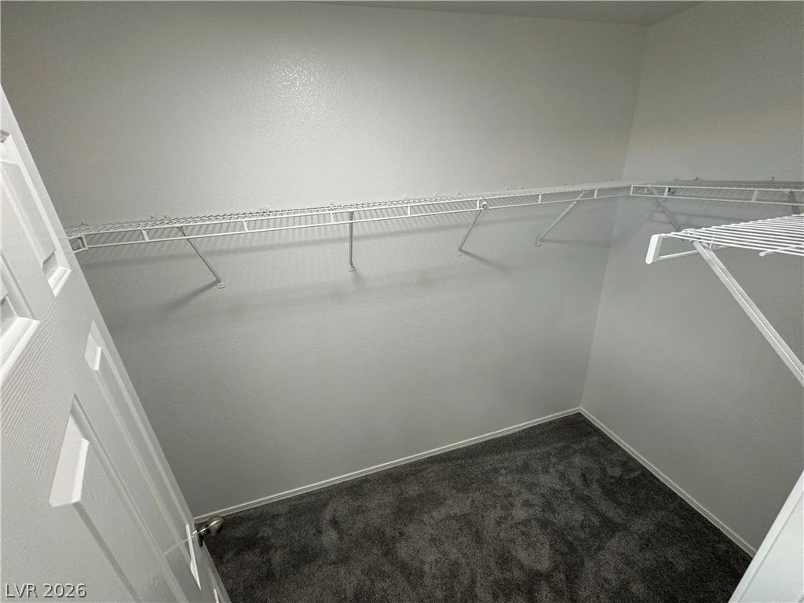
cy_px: 302
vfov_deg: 85.7
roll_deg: +4.3
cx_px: 402
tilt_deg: -22.9
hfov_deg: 102.1
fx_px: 325
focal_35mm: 14
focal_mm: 2.22
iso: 80
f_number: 2.2
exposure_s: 1/120
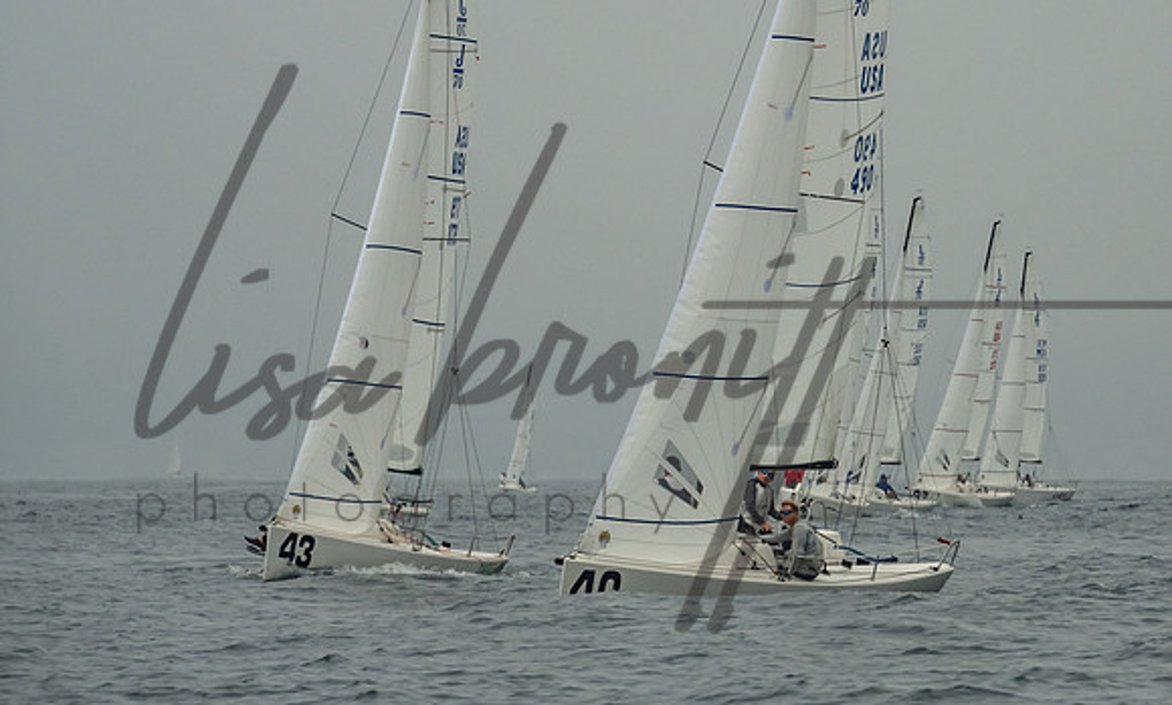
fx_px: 10323
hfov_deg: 6.5
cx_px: 802
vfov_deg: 3.9
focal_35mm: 327
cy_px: 157
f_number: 9
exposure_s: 1/3200
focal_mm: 200
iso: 800
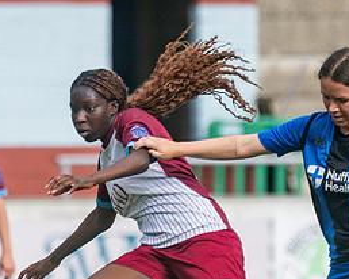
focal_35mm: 1742
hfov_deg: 1.1
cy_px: 278
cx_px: -13
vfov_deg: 0.9
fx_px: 17980
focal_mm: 300
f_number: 4
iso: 125
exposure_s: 1/1000
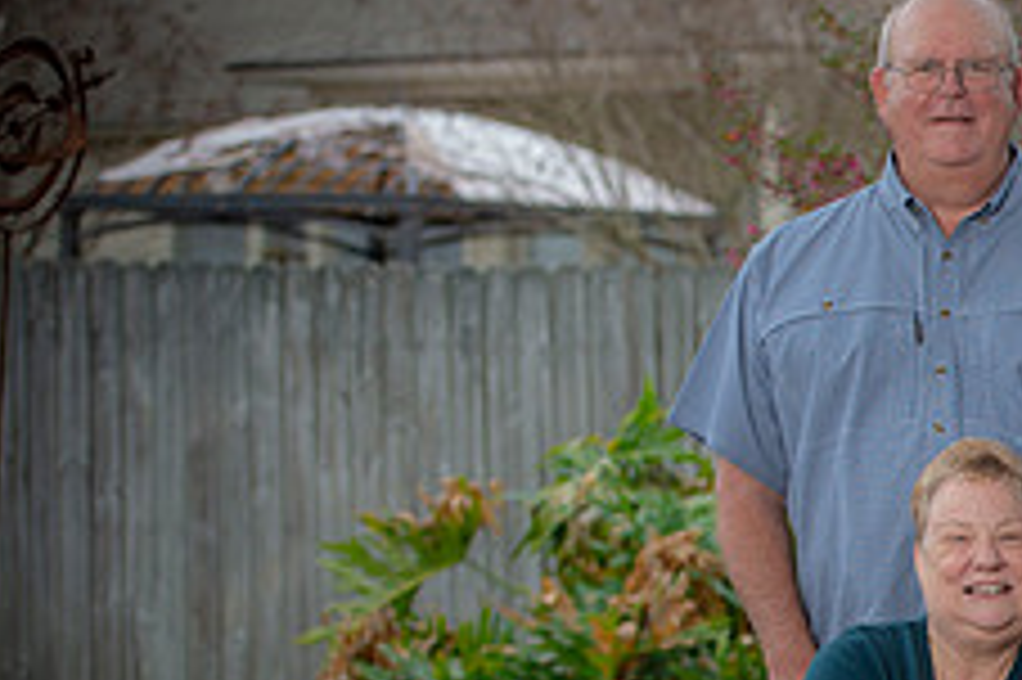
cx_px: 1297
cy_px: 685
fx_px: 5078
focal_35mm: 179
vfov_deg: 7.6
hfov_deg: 11.2
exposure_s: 1/200
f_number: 3.5
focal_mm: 70
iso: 160
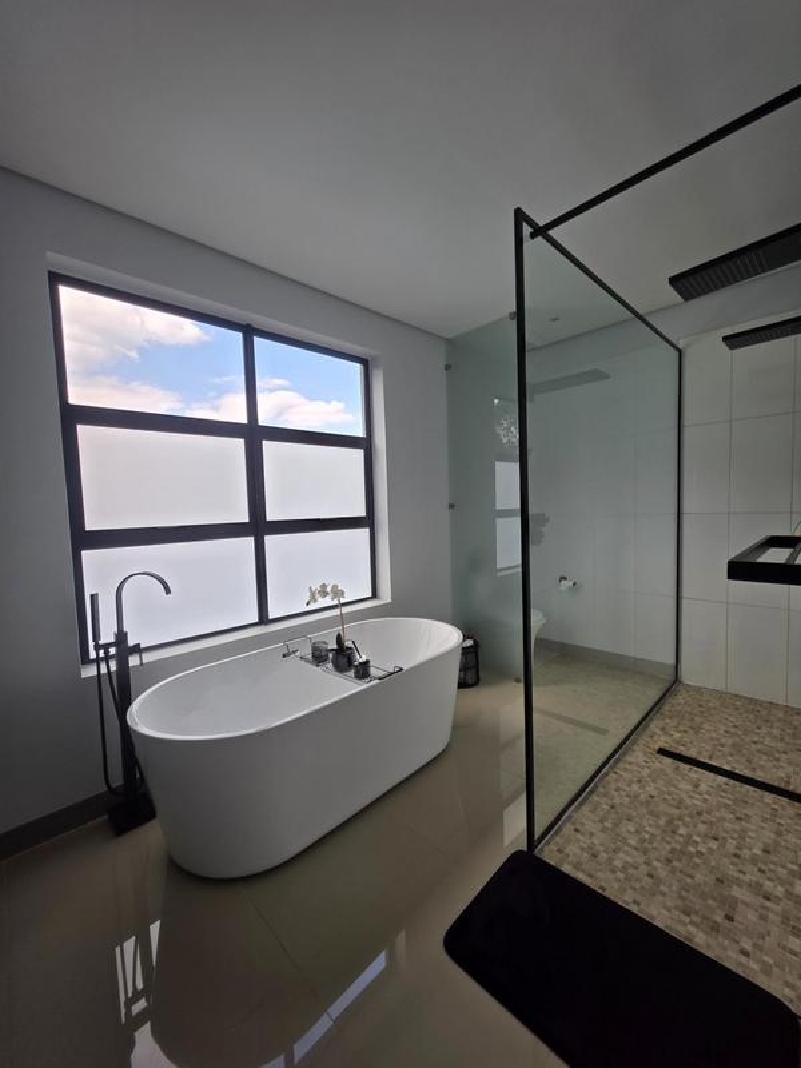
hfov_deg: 89.9
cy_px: 534
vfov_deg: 106.2
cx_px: 400
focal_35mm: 13
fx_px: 401
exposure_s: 1/103
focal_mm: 2.2
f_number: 1.9
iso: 20
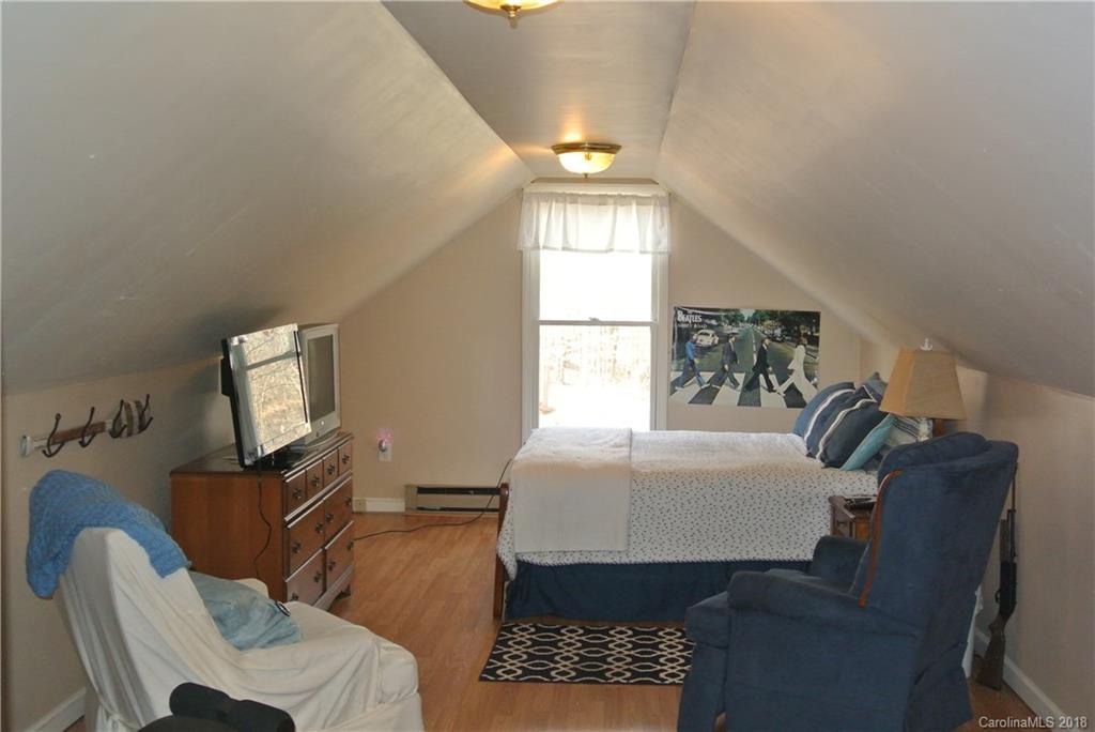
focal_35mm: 39
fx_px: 1187
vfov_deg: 34.3
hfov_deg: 49.5
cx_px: 548
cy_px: 366
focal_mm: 14.5
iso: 720
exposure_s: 1/60
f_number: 4
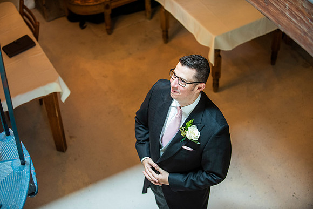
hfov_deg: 28.8
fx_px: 609
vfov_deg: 19.5
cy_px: 104
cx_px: 156
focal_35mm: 70
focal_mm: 70
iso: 1600
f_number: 2.8
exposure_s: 1/50
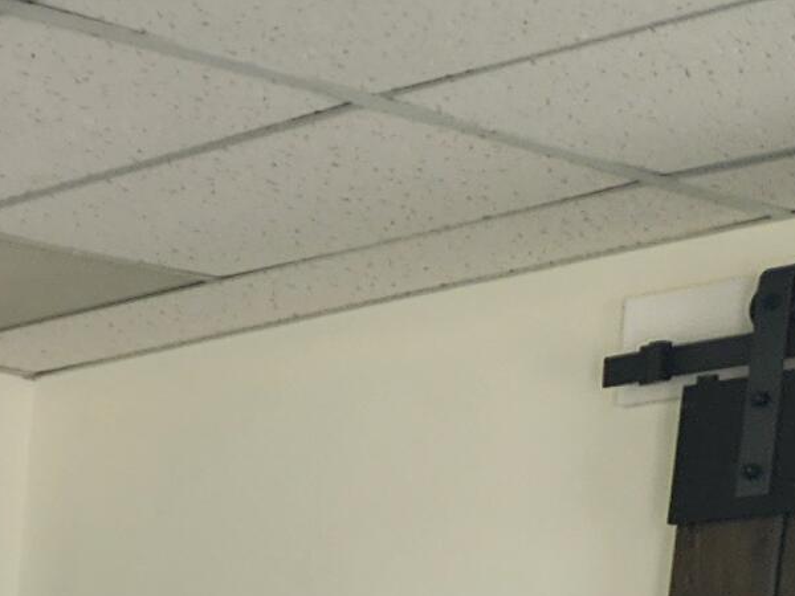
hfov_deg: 13.1
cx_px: -1077
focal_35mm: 115
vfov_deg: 11.3
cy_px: 1277
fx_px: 2641
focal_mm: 6.4
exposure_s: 1/120
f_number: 1.8
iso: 50
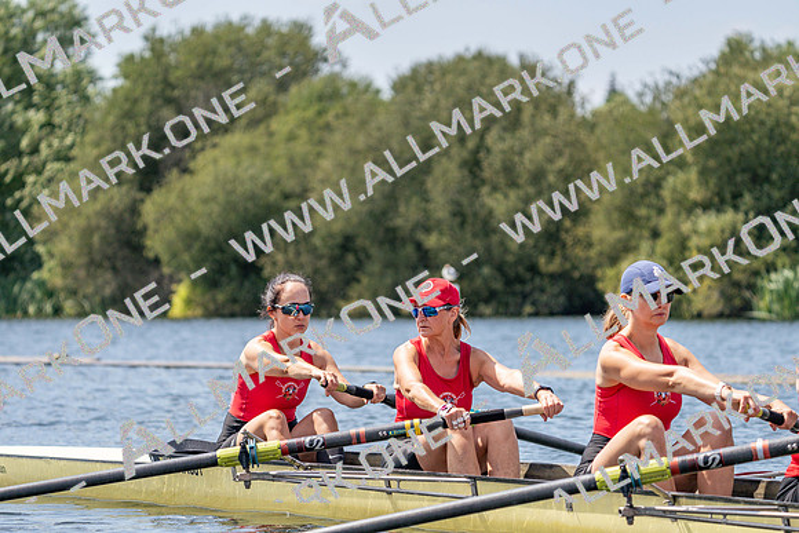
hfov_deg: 10.3
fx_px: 4440
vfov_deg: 6.9
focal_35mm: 200
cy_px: 266
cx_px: 400
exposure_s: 1/2000
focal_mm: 200
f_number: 5.6
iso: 320
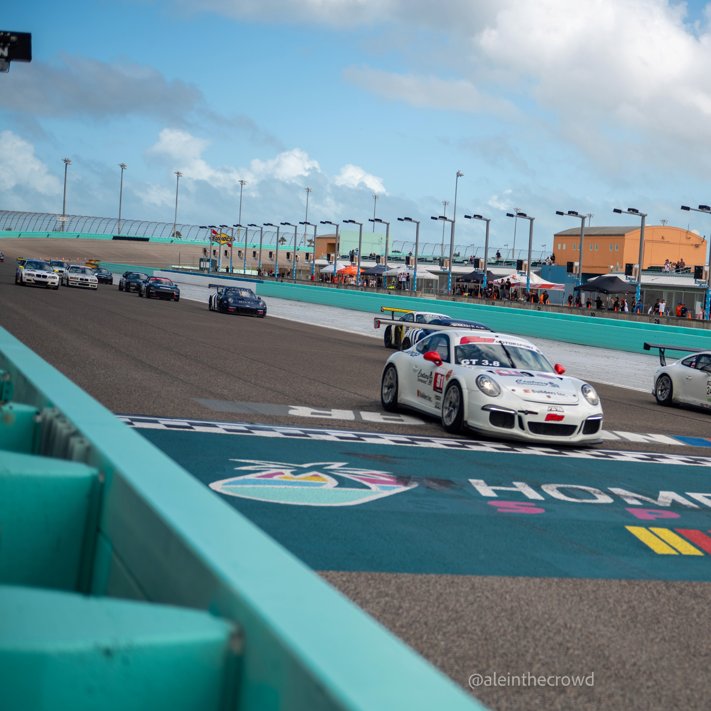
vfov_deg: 27.7
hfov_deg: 27.4
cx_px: 531
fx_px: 1441
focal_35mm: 62
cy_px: 359
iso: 160
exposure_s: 1/1600
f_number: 2.8
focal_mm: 48
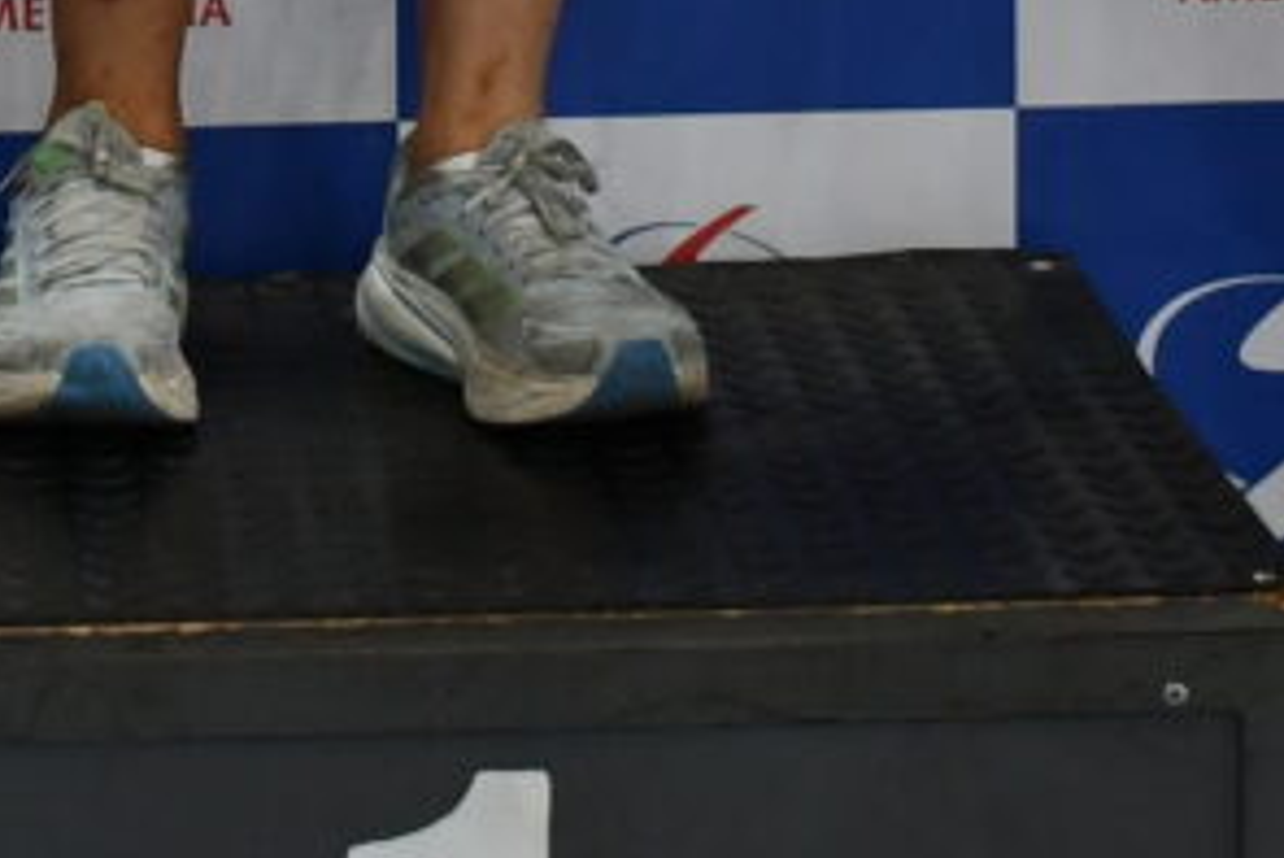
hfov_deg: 10.5
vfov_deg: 6.8
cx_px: 174
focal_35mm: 195
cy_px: -1019
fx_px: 6958
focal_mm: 20
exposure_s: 1/125
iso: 900
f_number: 3.5
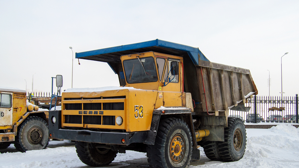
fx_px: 290
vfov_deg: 32.4
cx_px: 149
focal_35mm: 37
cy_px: 92
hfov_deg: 54.6
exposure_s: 1/640
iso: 200
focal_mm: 23
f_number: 5
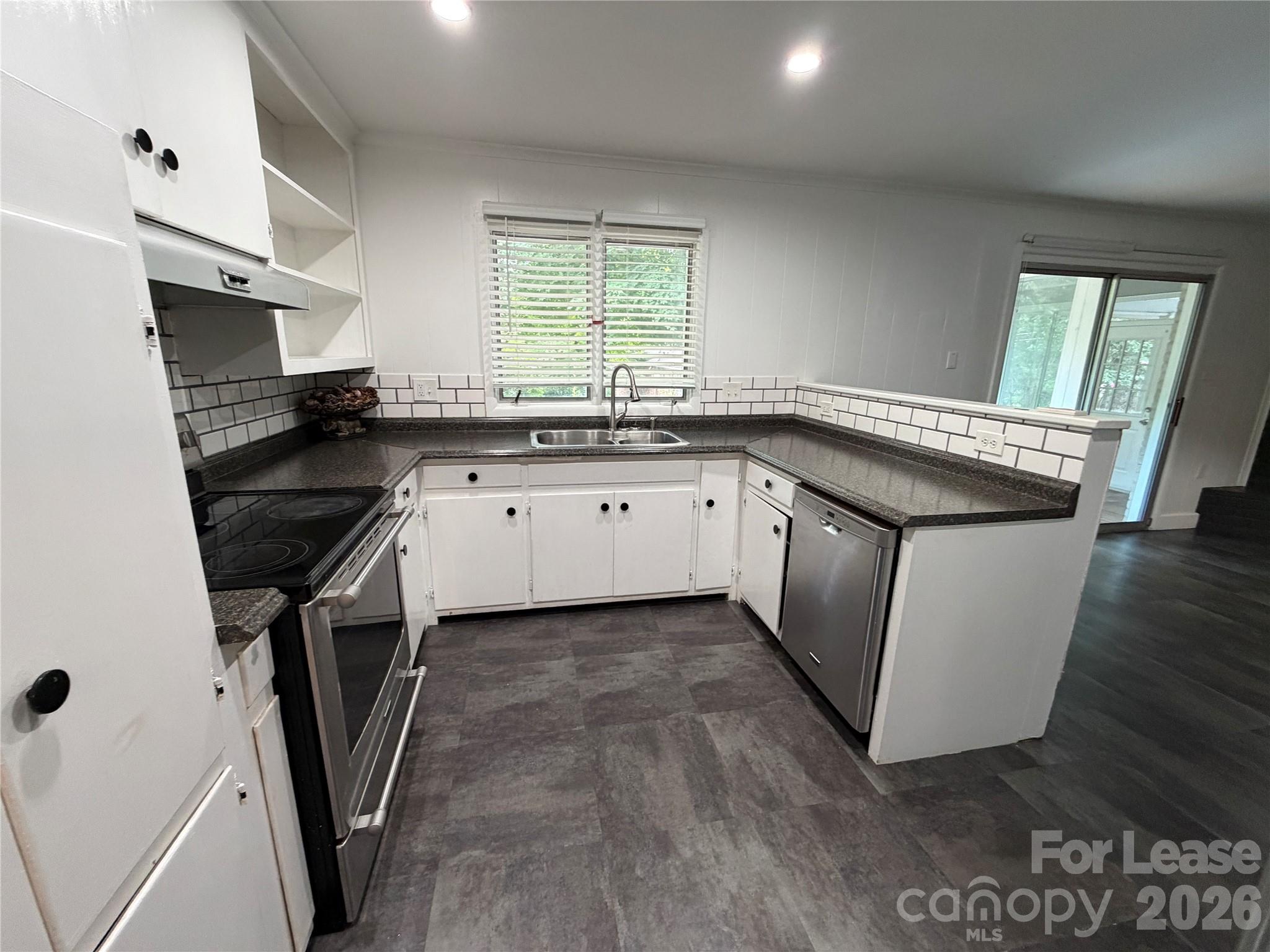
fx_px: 514
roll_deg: -0.9
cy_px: 476
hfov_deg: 102.1
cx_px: 635
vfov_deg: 85.7
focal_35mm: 14
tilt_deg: -13.9
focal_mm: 2.22
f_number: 2.2
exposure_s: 1/60
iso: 320
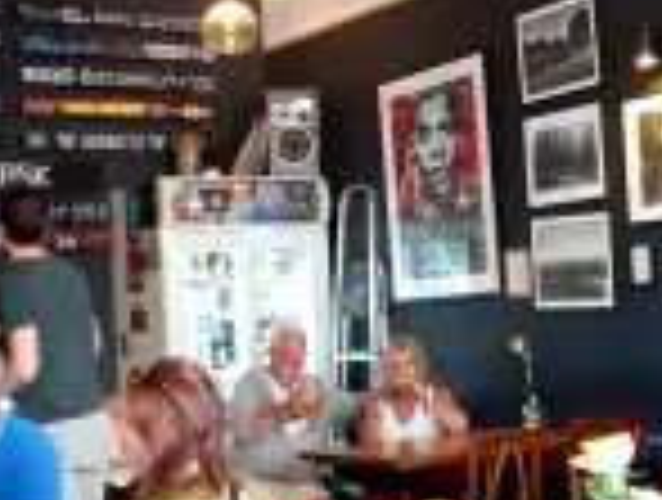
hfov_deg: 25.5
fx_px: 1457
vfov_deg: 19.5
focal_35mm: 76
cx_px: 234
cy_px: 230
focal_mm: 3.54
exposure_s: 1/25.1
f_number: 2
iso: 465
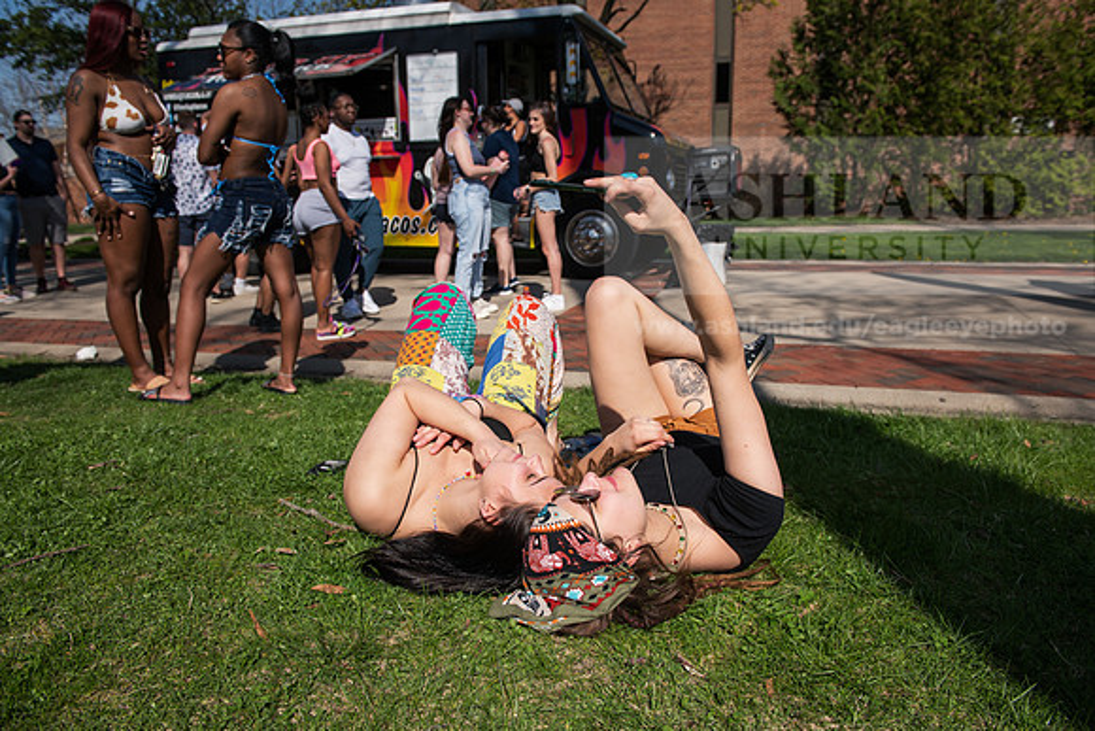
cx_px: 548
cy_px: 366
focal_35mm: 26
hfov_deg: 69.4
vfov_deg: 49.6
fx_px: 791
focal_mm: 26
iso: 100
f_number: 5
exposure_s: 1/640
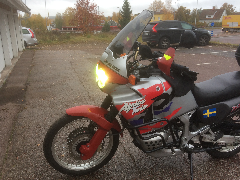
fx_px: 229
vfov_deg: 42.9
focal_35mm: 33
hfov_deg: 55.2
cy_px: 93
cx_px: 105
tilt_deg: -16.1
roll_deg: +1.8
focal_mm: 4.15
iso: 32
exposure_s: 1/50
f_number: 2.2
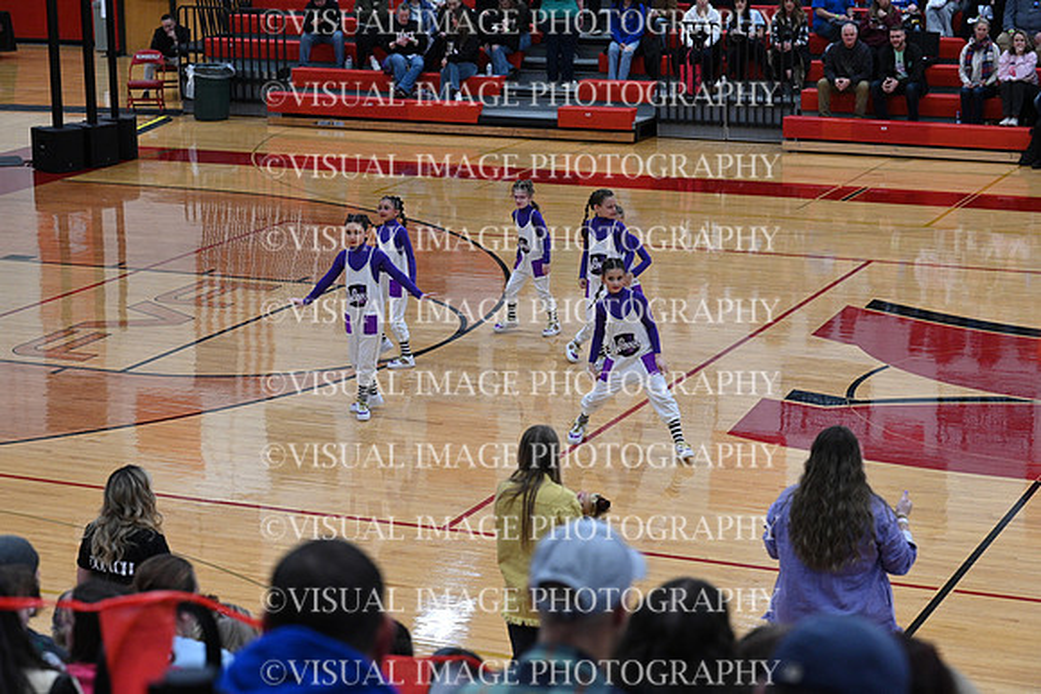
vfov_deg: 15.9
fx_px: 2487
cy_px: 347
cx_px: 520
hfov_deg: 23.6
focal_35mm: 86
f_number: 4
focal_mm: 86
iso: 4000
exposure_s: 1/400
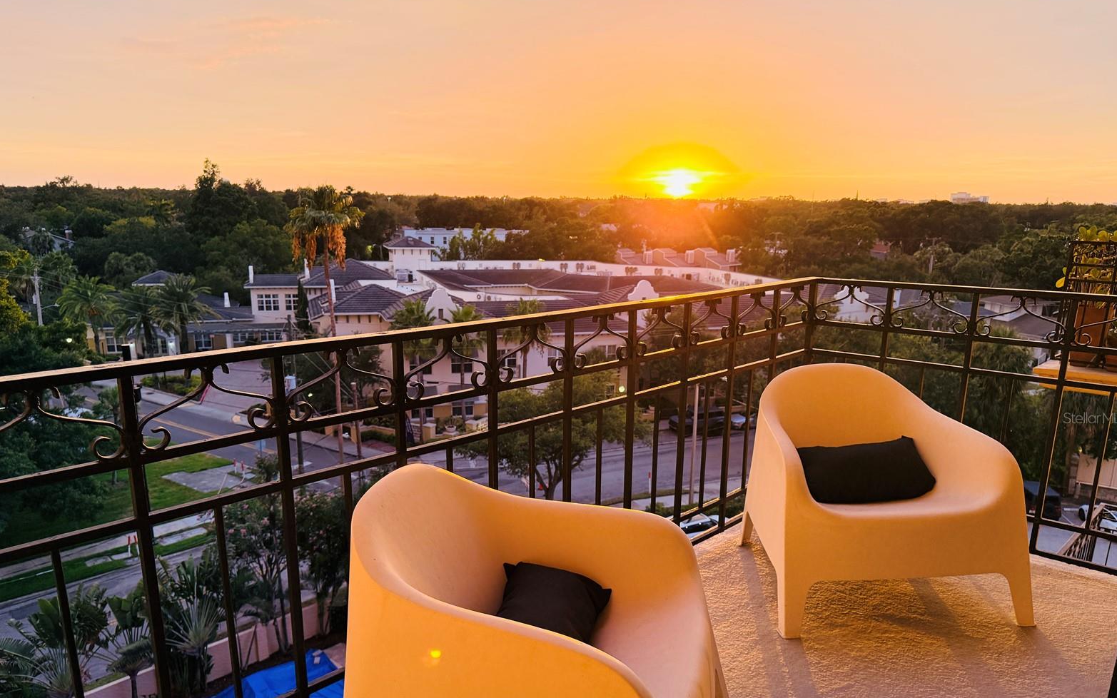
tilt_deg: -14.6
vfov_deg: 47.3
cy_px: 418
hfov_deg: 70.4
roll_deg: -1.6
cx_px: 560
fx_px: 791
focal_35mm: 26
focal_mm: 6.76
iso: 200
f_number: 1.78
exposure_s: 1/196
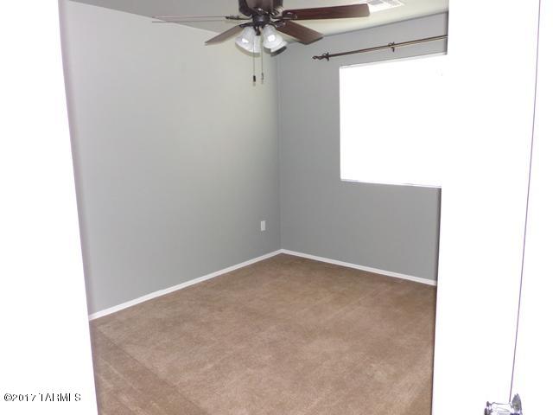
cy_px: 208
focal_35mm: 26
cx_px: 276
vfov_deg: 53.1
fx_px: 415
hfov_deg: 67.3
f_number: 3.2
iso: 200
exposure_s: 1/34
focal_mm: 4.7
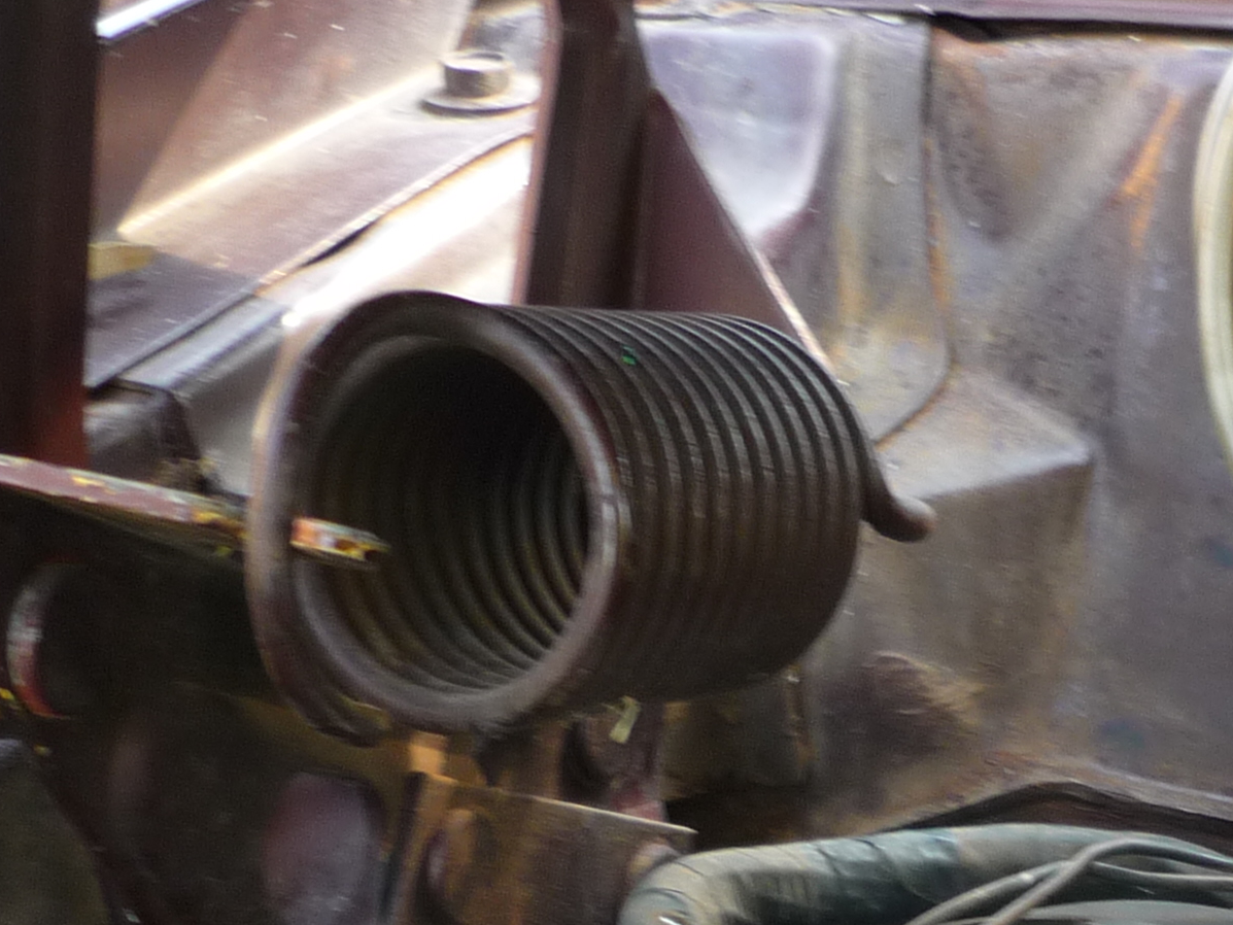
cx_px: 1025
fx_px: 3206
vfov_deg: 15.5
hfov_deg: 21.4
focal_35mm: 90
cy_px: 1239
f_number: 2.8
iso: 100
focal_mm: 5.5
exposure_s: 1/40
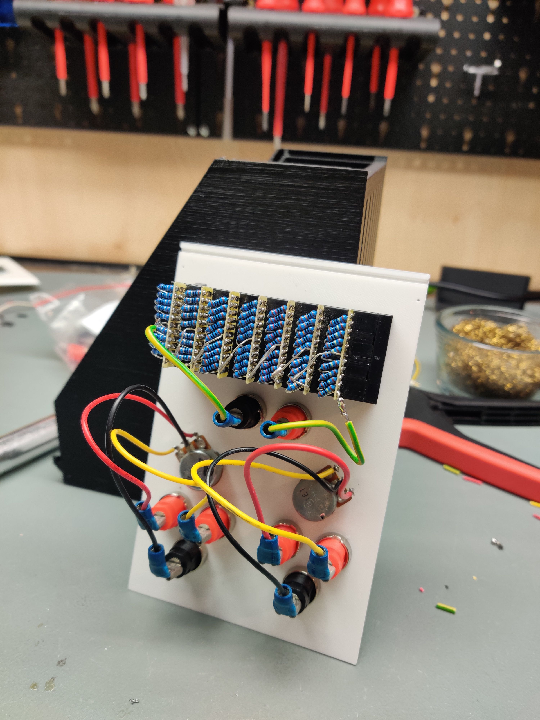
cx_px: 270
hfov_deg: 51.4
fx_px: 562
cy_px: 360
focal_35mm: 27
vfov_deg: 65.3
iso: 320
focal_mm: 4.75
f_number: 1.65
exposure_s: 1/50
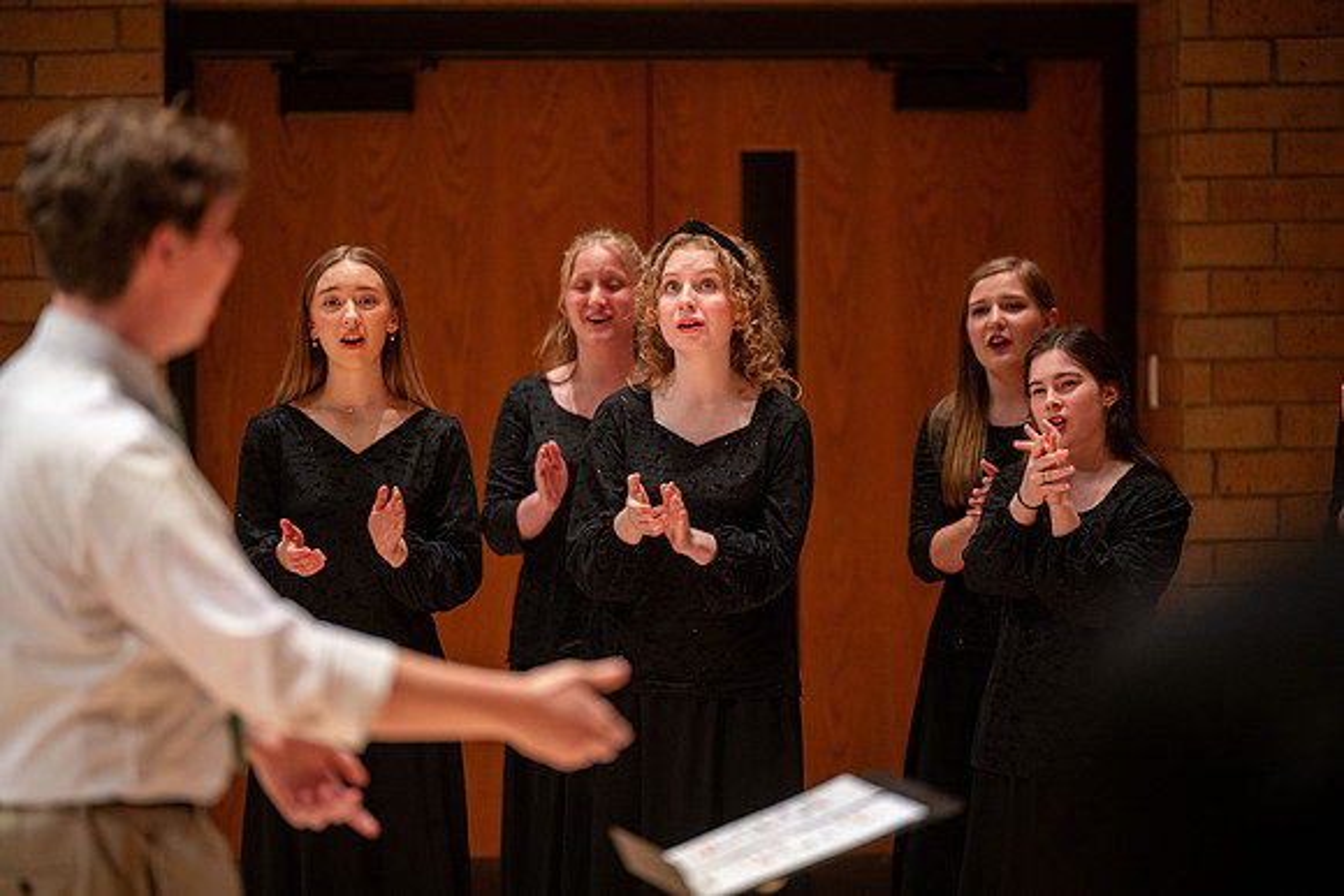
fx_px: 7468
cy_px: 448
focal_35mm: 200
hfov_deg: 10.3
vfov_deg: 6.9
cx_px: 672
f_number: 2.8
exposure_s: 1/500
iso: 2500
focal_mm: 200
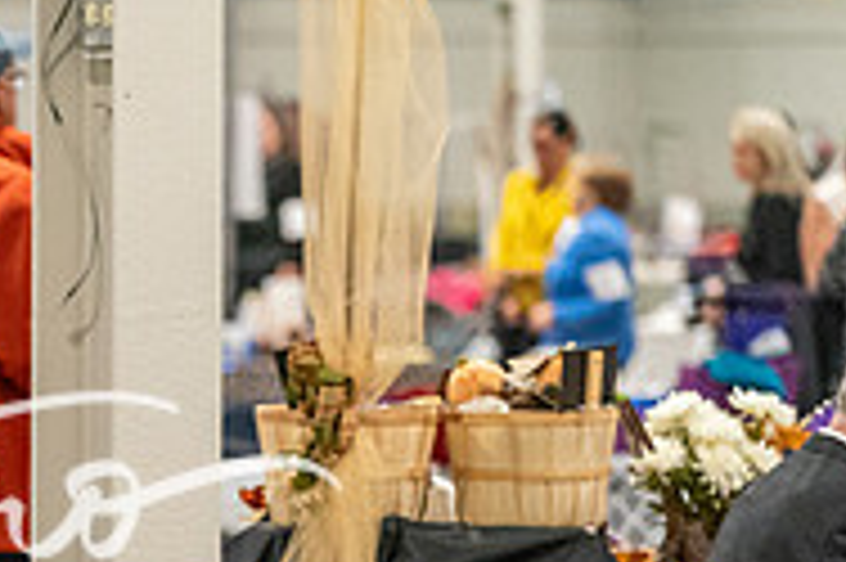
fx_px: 10284
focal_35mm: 438
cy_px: 816
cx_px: -418
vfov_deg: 3.1
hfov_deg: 4.7
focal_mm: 142
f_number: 3.5
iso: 6400
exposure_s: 1/250
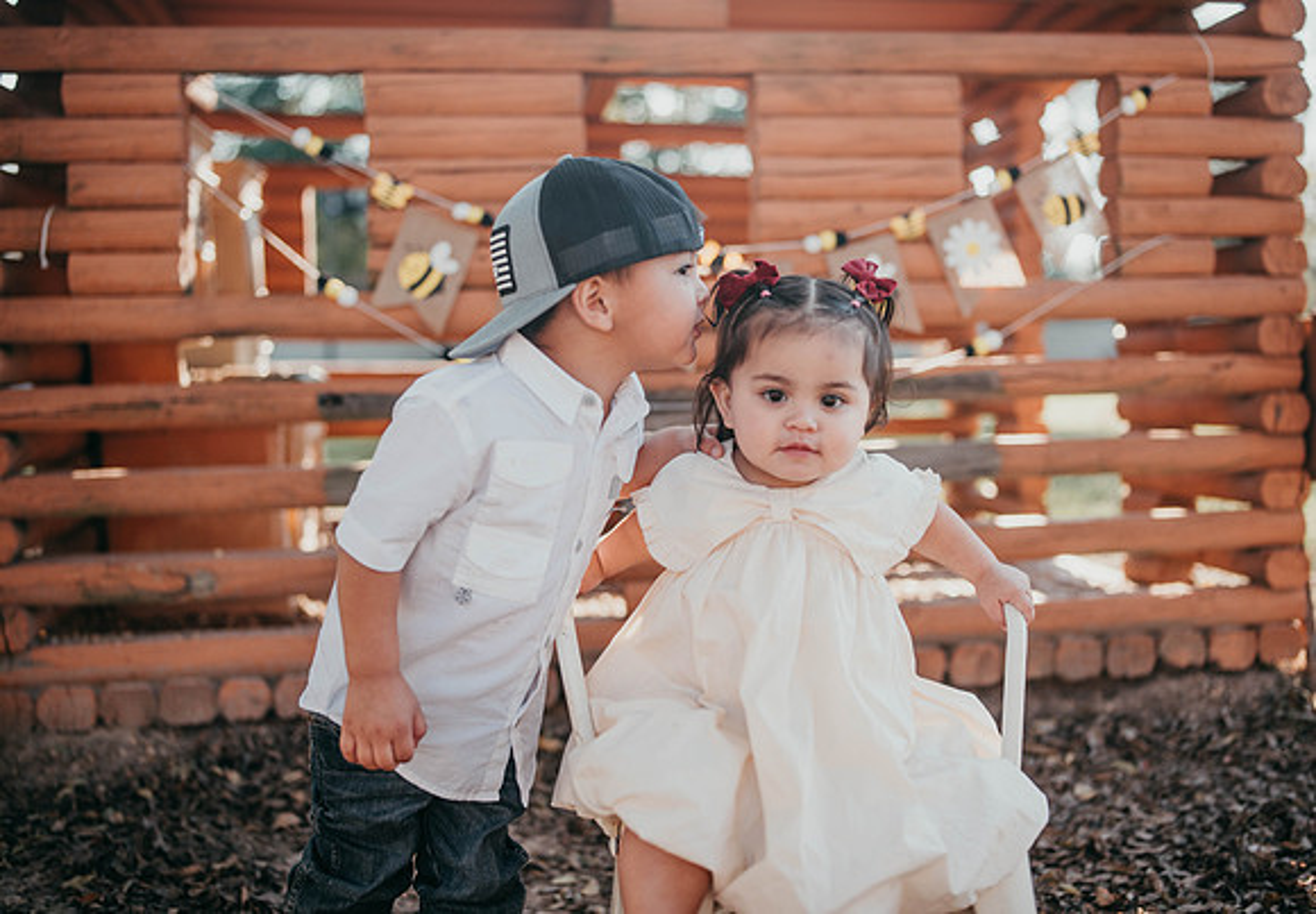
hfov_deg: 52.6
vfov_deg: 37.9
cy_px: 457
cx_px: 685
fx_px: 1332
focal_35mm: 36
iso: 64
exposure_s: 1/1600
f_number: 1.6
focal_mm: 35
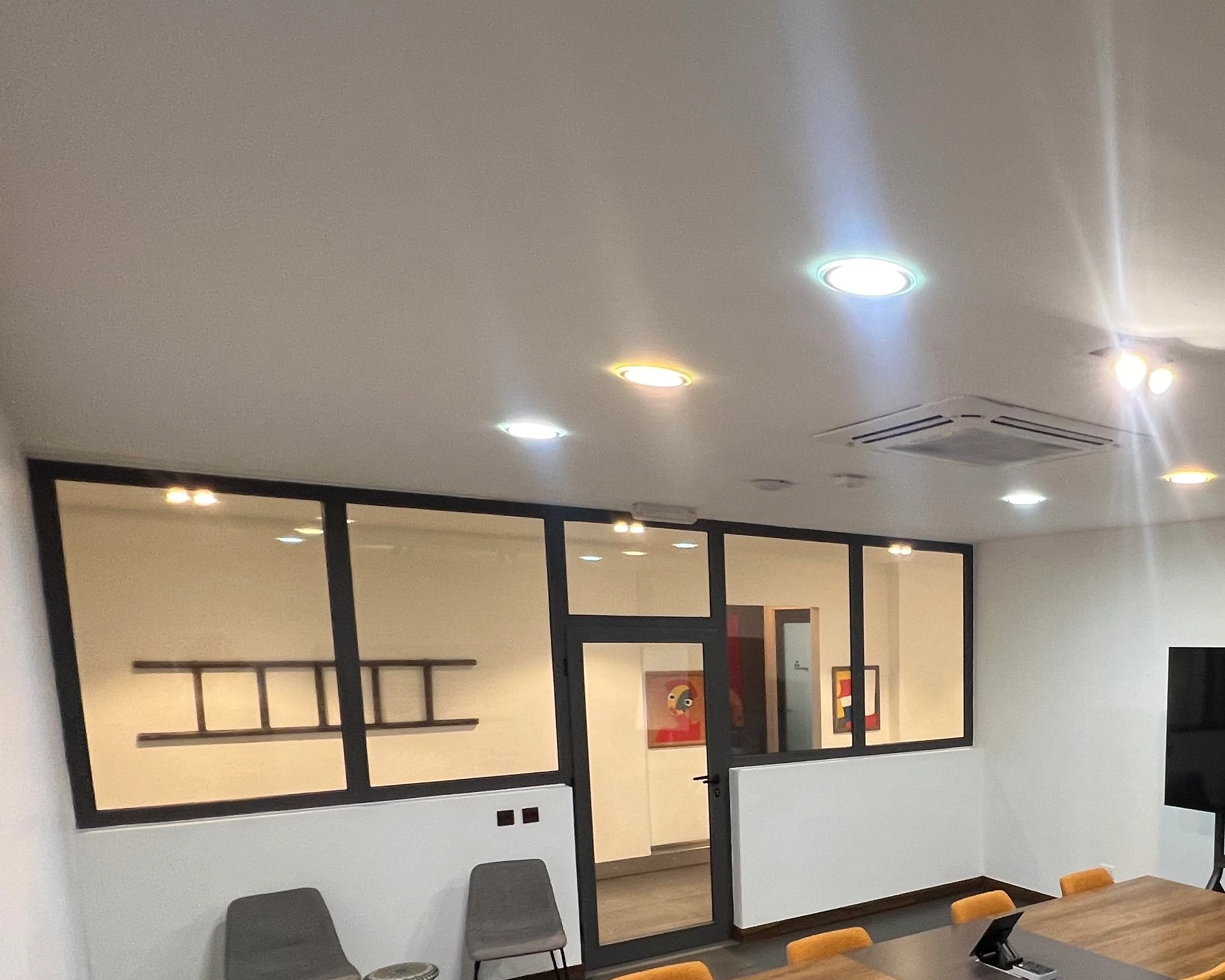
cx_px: 1044
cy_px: 778
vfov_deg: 53.2
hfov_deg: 60.3
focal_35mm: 25
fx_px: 906
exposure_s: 1/50
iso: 200
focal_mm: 1.57
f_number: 1.8
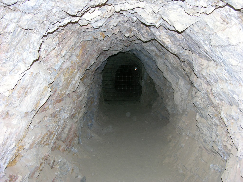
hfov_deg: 52.6
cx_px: 122
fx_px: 246
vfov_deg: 40.7
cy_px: 91
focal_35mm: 35
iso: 100
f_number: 2.8
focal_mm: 8.9
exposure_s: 1/60.1
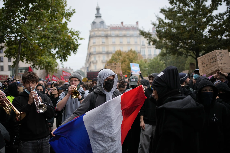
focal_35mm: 35
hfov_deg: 54.4
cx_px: 115
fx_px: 224
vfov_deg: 37.9
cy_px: 76
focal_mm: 35
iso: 400
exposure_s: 1/2500
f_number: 2
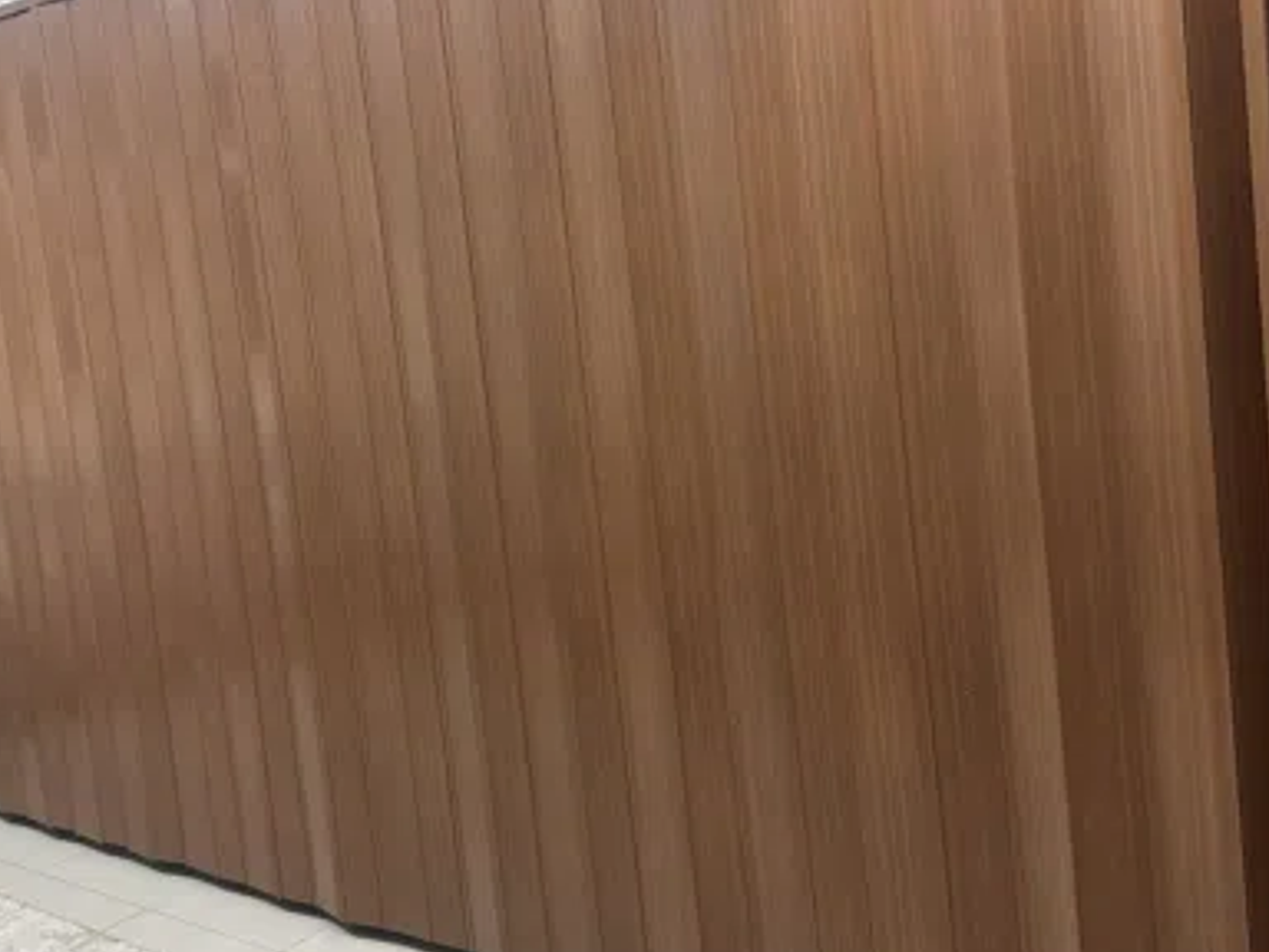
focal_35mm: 40
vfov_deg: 35.8
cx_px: 582
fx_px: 1466
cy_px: 367
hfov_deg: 46.8
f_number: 1.78
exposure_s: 1/60
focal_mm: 6.86
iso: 640
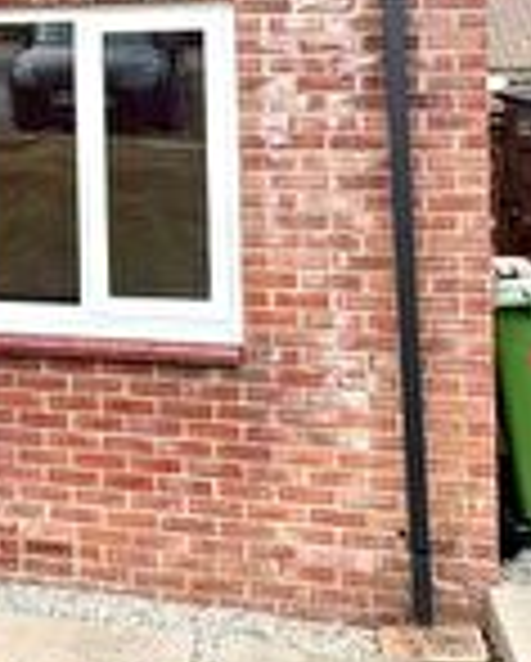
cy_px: 34
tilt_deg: +0.8
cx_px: -144
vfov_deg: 27.7
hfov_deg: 21.5
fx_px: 1274
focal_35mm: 65
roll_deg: +1.6
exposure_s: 1/591
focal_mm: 2.22
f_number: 2.2
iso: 40
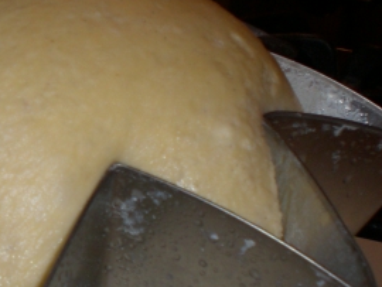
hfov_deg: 21.2
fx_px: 994
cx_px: 27
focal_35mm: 90
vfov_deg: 16.4
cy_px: 202
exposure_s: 1/30
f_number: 3.1
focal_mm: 6.3
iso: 50
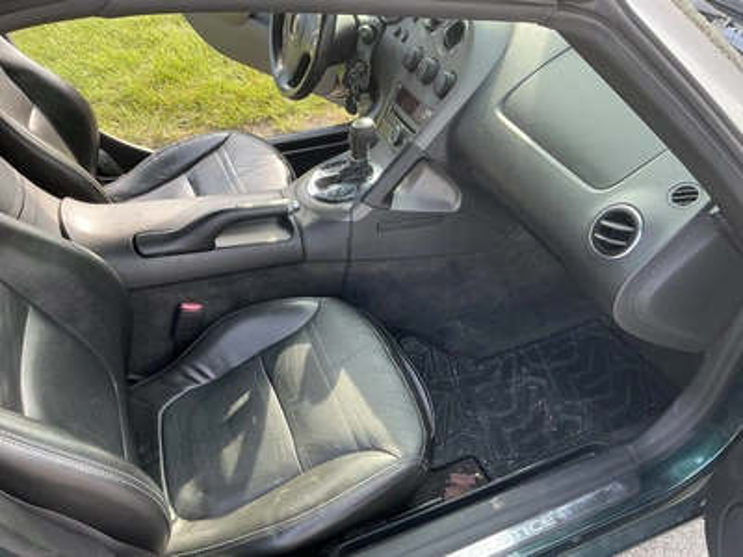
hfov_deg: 63.4
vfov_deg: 49.7
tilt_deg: -40.6
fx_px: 601
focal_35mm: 28
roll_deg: -1.4
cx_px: 372
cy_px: 278
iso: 32
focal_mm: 3
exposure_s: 1/122
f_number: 1.8
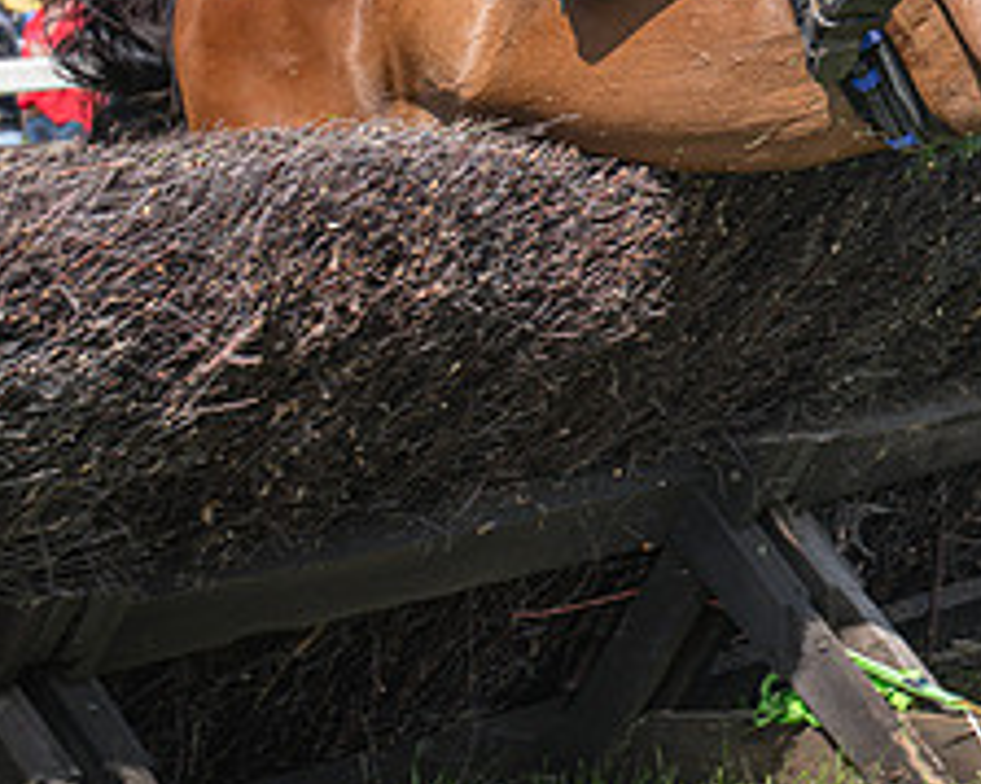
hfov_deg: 9.7
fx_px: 5746
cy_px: -57
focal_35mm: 198
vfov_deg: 7.8
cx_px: 922
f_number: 4
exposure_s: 1/1600
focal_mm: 70
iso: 200
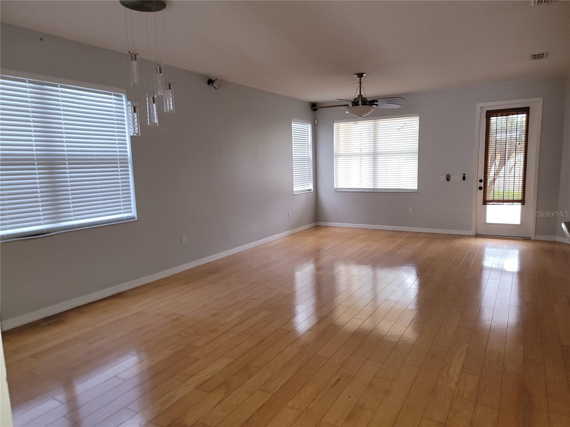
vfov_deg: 56.8
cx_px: 285
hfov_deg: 71.6
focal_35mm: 24
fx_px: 395
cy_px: 214
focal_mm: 6.7
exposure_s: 1/20
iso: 125
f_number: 1.8
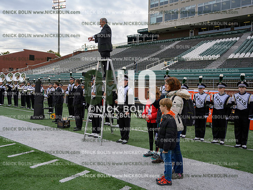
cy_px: 94
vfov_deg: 46.8
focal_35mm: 30
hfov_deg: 59.9
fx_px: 219
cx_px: 120
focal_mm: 27
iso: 125
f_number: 4
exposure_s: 1/500
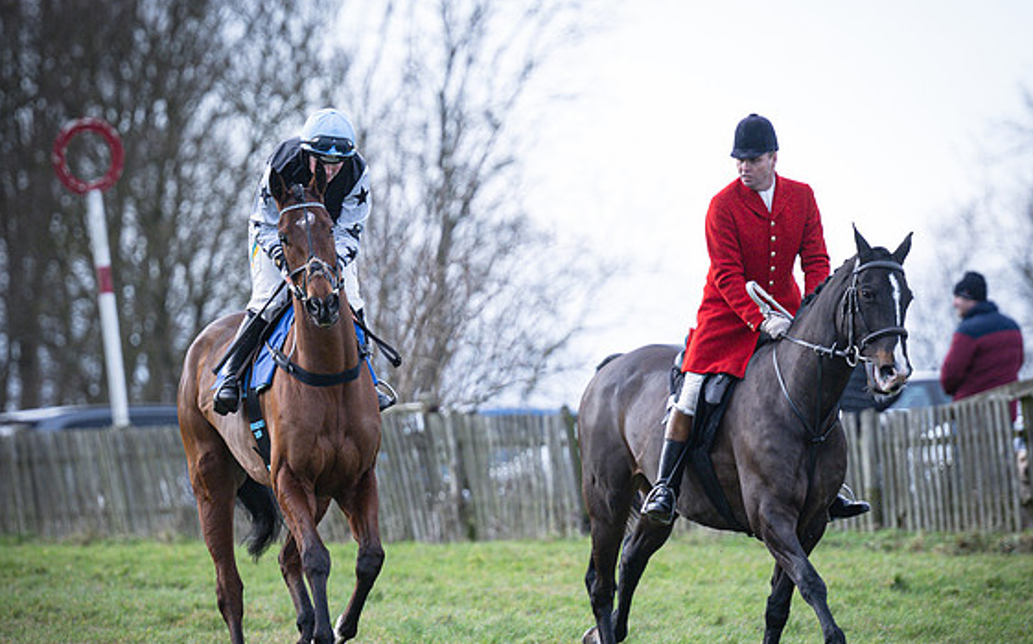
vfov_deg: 3.5
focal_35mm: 380
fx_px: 10693
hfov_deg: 5.5
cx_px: 464
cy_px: 357
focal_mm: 165
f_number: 2.8
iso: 400
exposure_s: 1/1000
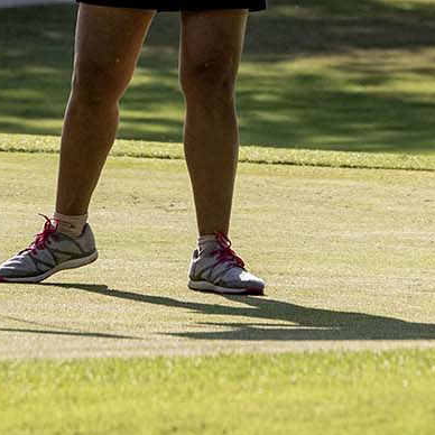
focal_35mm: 473
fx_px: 6725
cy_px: -288
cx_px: -100
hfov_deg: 3.7
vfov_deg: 3.7
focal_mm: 150
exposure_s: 1/2000
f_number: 7.1
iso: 900
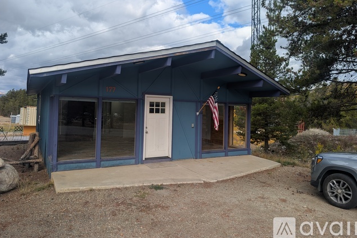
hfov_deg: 69.4
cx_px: 178
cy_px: 100
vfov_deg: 49.4
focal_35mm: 26
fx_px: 258
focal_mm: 6.9
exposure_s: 1/590
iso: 20
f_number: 1.68
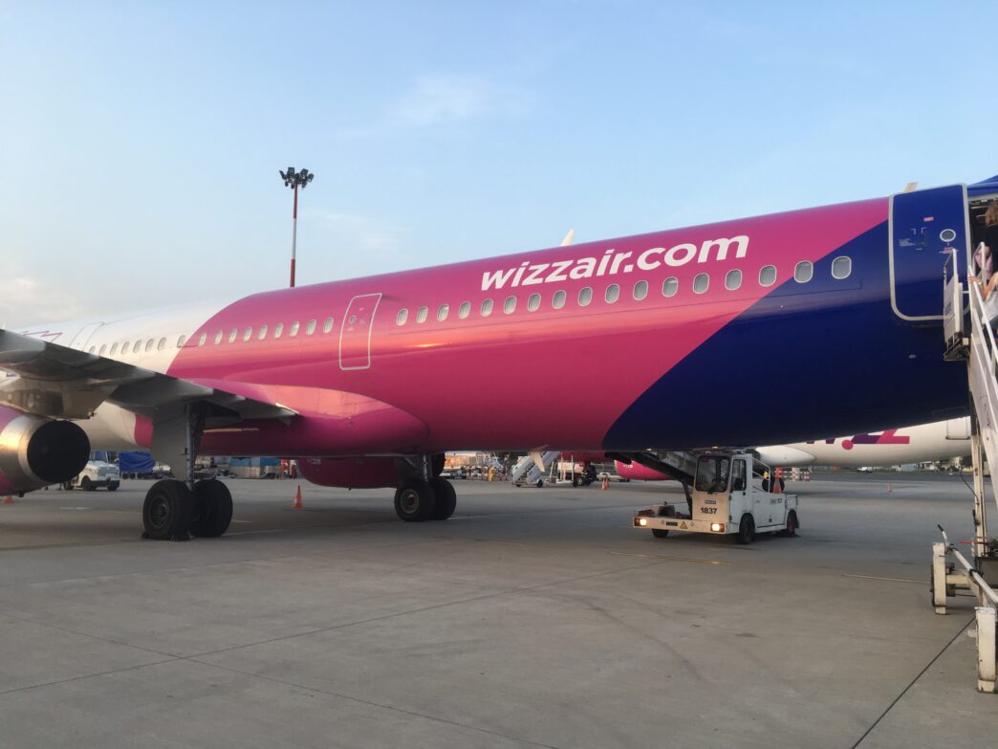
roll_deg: -1.4
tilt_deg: +9.1
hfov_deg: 61.7
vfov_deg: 48.2
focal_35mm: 29
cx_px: 499
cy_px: 374
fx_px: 836
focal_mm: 4.15
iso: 32
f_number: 2.2
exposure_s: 1/100
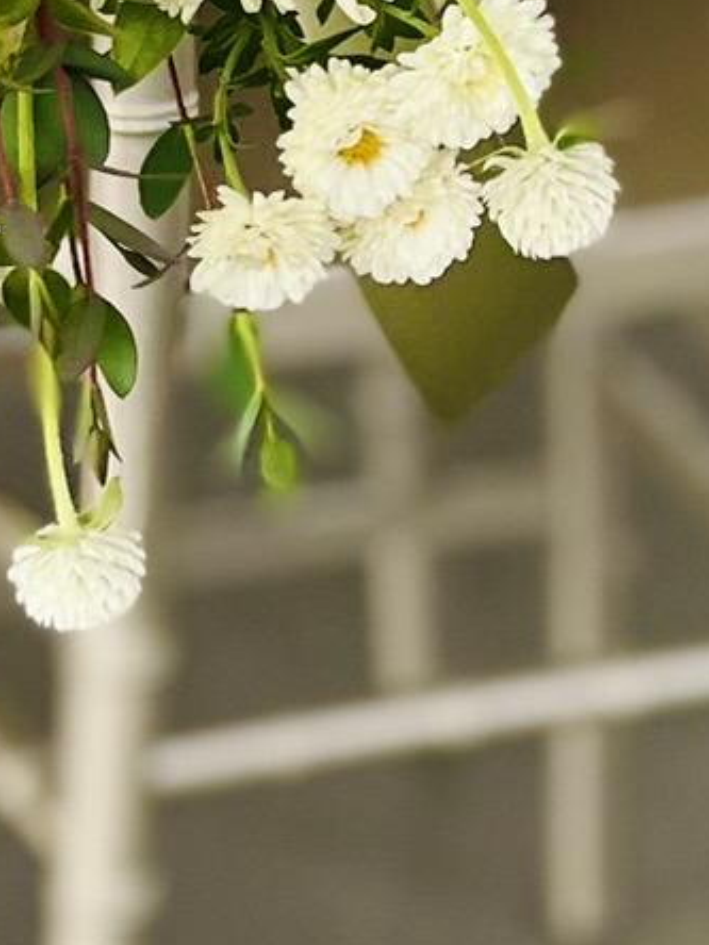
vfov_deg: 6.5
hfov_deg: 5.0
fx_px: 8056
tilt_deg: -14.1
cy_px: -851
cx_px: -62
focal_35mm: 295
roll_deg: +0.0
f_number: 2.2
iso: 32
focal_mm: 7.5
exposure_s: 1/121
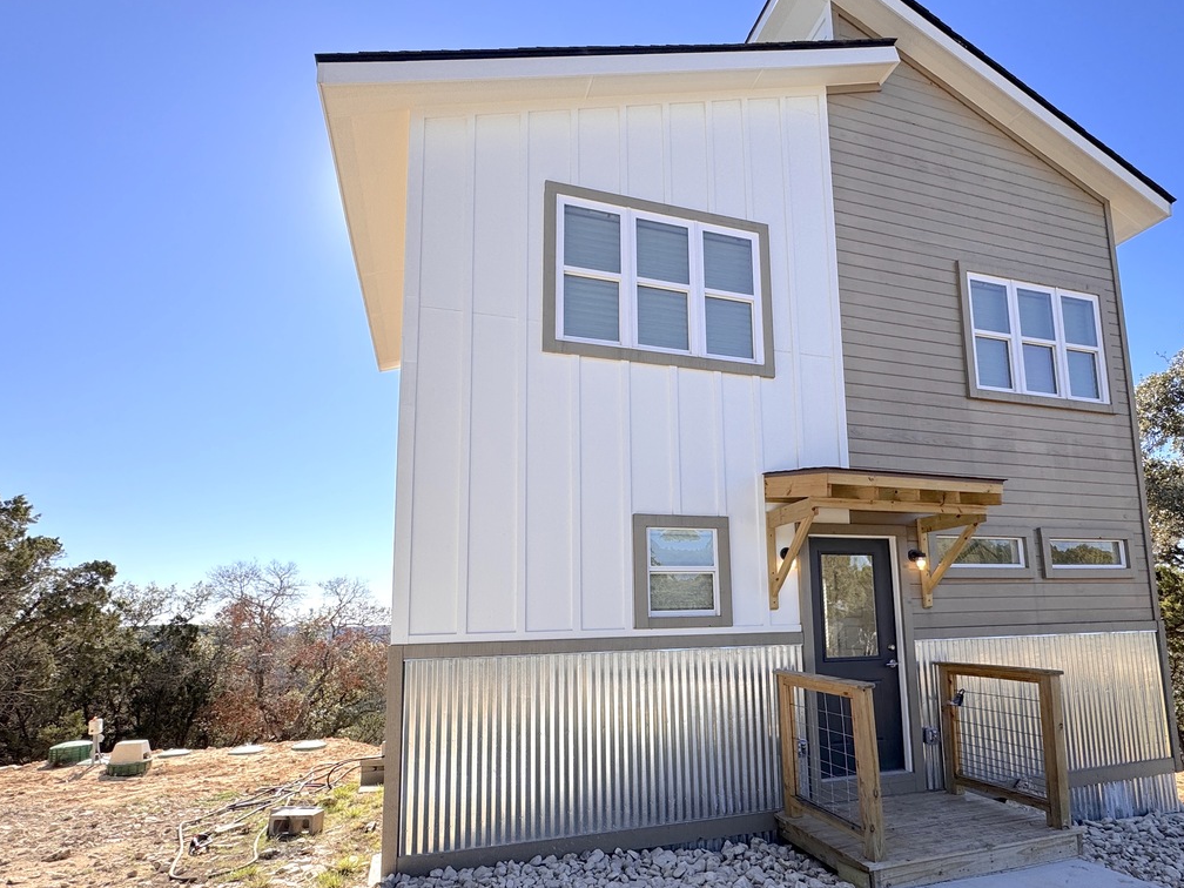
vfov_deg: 65.4
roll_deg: +1.4
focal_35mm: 20
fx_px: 684
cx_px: 670
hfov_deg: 81.3
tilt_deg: +7.4
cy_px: 529
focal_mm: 2.22
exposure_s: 1/1078
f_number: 2.2
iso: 50
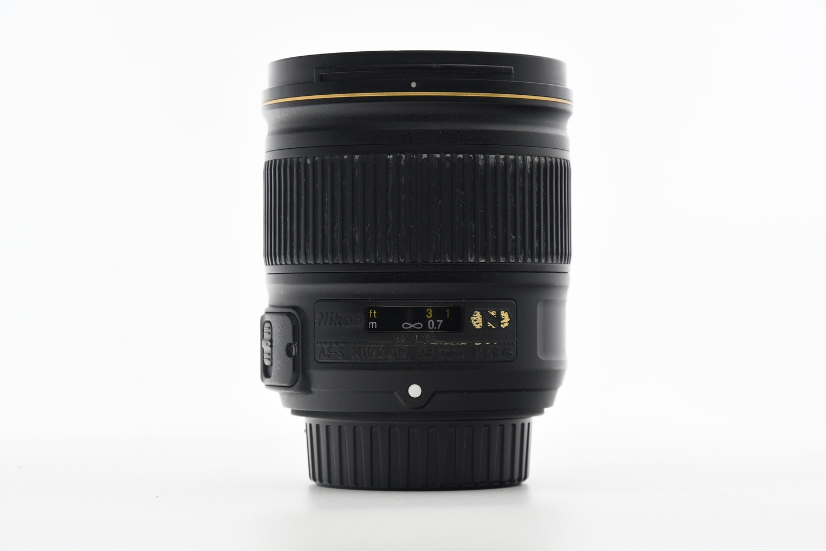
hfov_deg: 17.1
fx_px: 2753
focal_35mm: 120
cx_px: 413
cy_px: 276
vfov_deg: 11.4
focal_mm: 80
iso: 1000
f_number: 8
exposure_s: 1/160
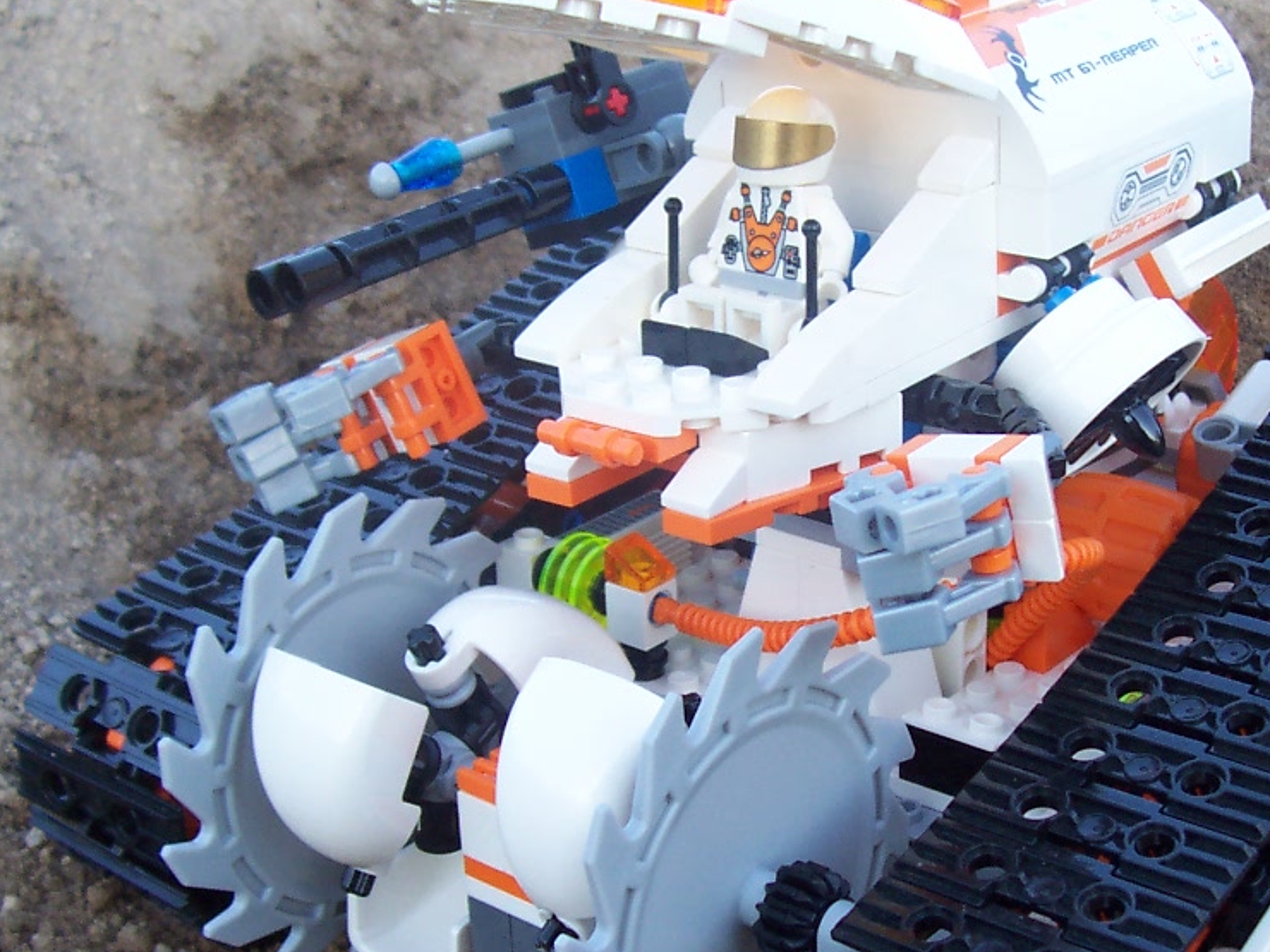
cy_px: 559
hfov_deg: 32.0
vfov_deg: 24.4
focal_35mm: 60
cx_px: 822
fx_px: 2201
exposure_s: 1/125
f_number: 2.8
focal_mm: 5.6
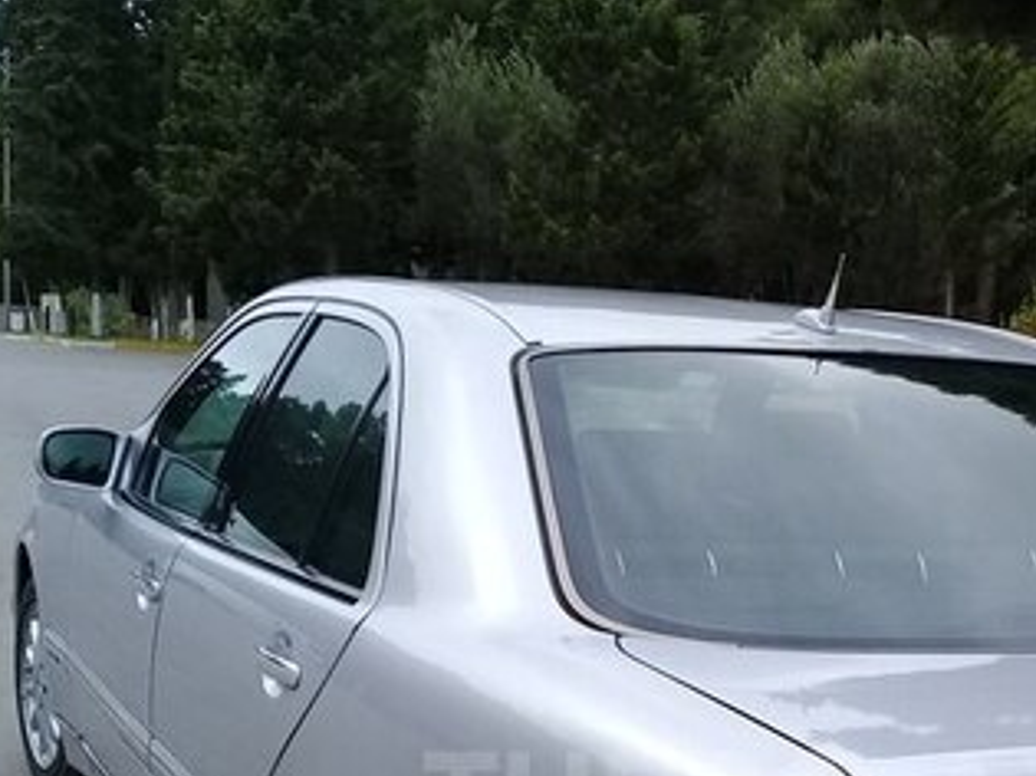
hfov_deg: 29.4
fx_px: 1945
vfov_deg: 21.7
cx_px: 760
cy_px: 801
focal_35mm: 65
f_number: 2.2
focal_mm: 3.3
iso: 50
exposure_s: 1/646
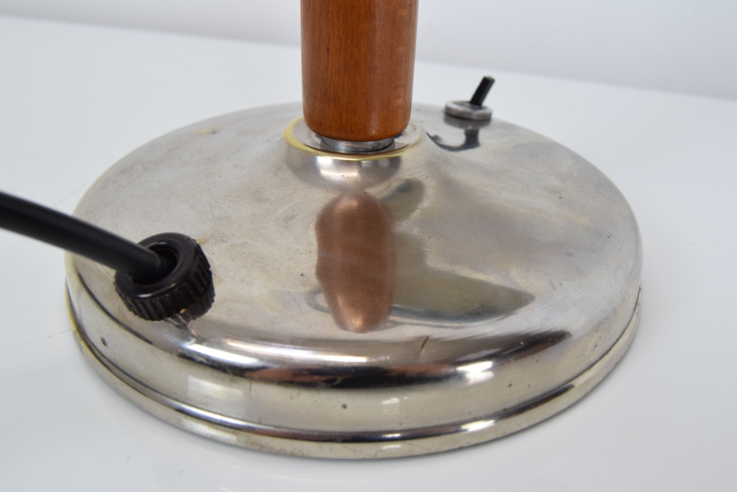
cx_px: 368
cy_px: 246
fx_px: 799
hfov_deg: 49.5
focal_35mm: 39
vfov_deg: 34.3
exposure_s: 1/200
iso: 1600
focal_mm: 26
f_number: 7.1
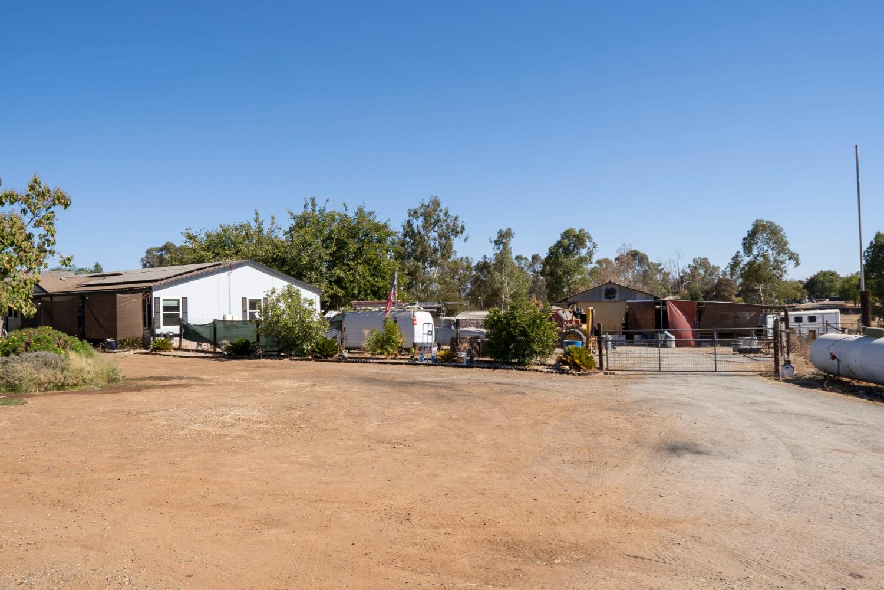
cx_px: 442
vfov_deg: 53.1
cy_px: 295
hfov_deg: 73.7
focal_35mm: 24
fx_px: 589
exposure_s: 1/200
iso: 100
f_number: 10
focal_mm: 16
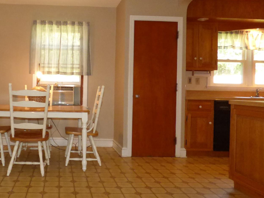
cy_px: 87
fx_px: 252
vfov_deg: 42.9
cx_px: 67
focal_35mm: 33
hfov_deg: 53.0
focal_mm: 3.58
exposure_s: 1/160
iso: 800
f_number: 2.8
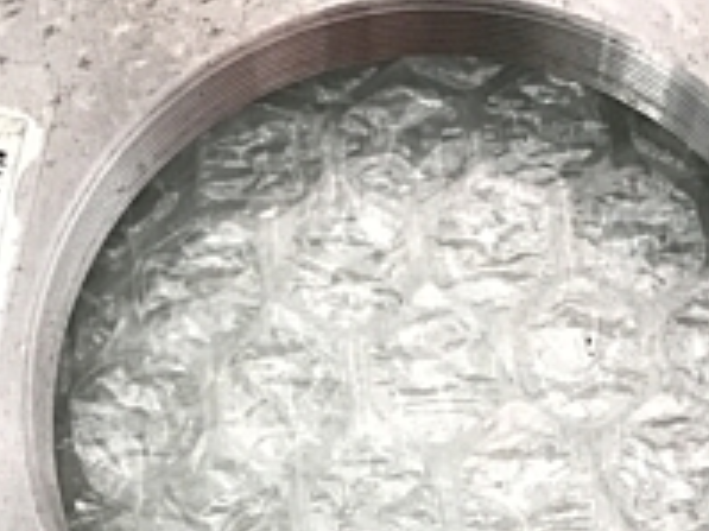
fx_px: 1842
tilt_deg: -74.2
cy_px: 421
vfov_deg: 16.3
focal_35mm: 90
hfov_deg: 21.8
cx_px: 406
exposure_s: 1/30
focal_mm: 3.99
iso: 40
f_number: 1.8
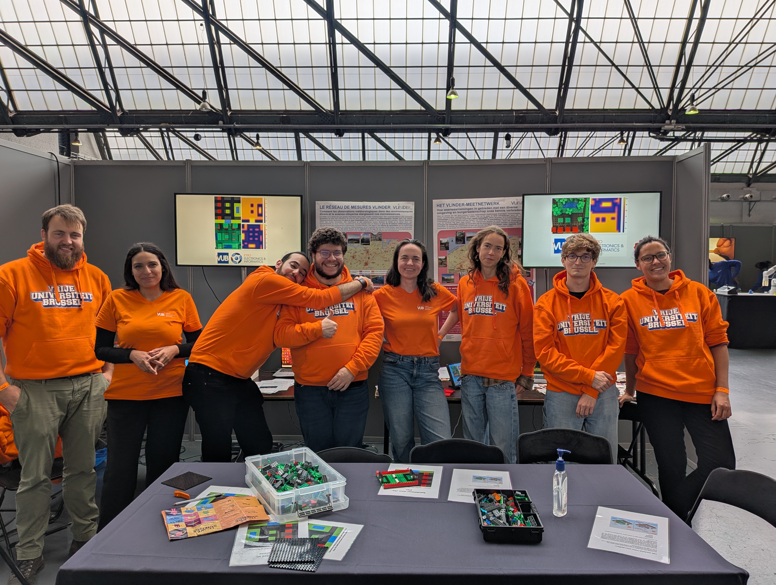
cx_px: 388
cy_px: 292
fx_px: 539
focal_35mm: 24
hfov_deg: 71.5
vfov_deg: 57.0
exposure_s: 1/165
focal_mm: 4.53
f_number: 1.7
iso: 24
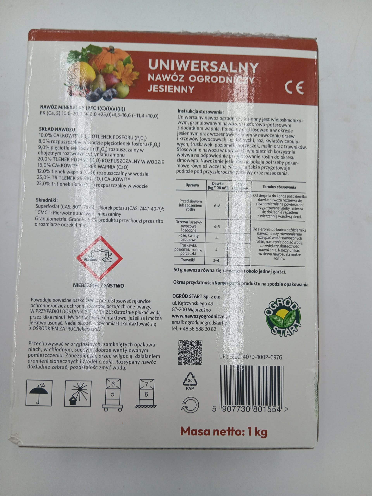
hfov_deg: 53.1
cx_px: 186
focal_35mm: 26
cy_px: 248
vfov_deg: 67.3
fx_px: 373
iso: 20
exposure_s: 1/136
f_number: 1.8
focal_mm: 3.98
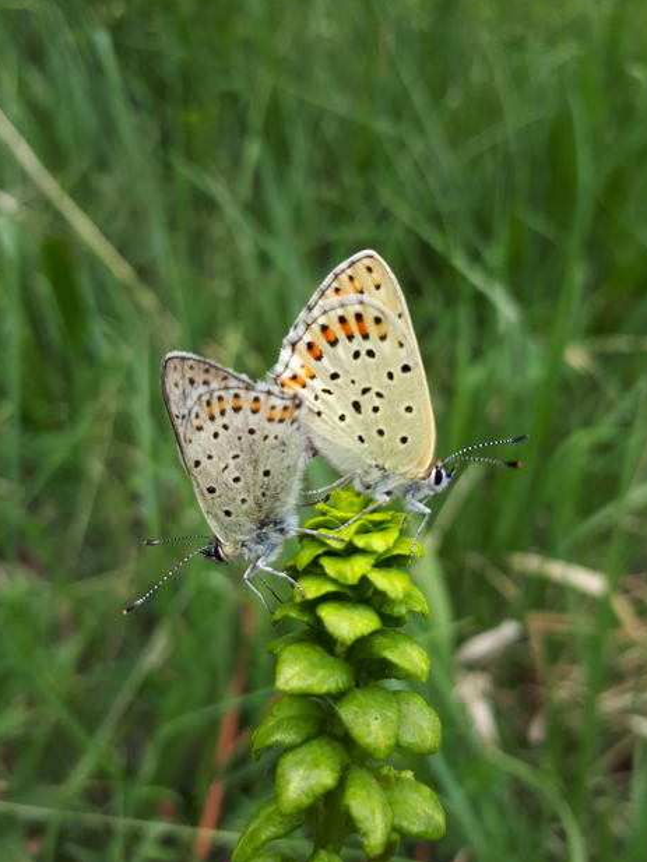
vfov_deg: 63.4
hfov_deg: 49.8
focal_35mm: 28
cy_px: 434
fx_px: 698
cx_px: 327
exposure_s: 1/285
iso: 40
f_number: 1.9
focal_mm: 3.6
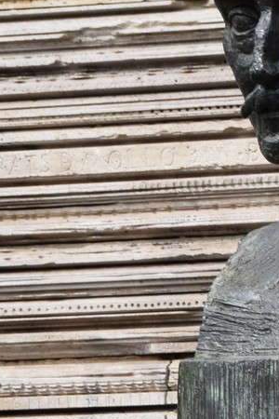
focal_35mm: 648
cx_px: 357
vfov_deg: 3.2
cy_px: 609
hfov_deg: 2.1
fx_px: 7532
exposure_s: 1/320
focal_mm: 90
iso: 200
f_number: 9
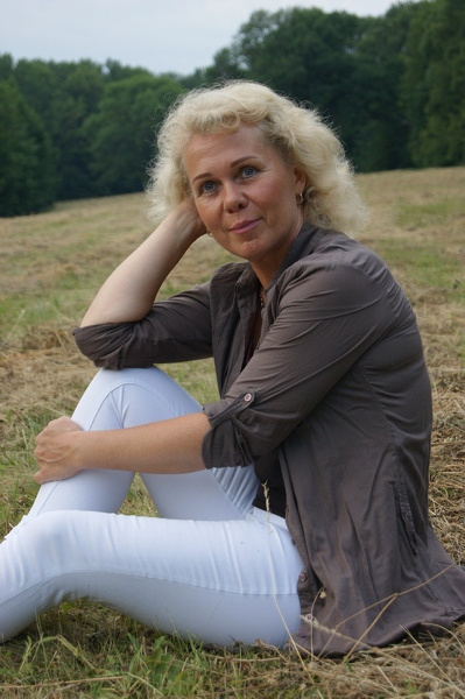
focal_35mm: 82
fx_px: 1601
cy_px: 350
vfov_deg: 24.6
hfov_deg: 16.5
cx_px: 232
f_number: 5.6
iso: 250
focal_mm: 55
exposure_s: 1/100
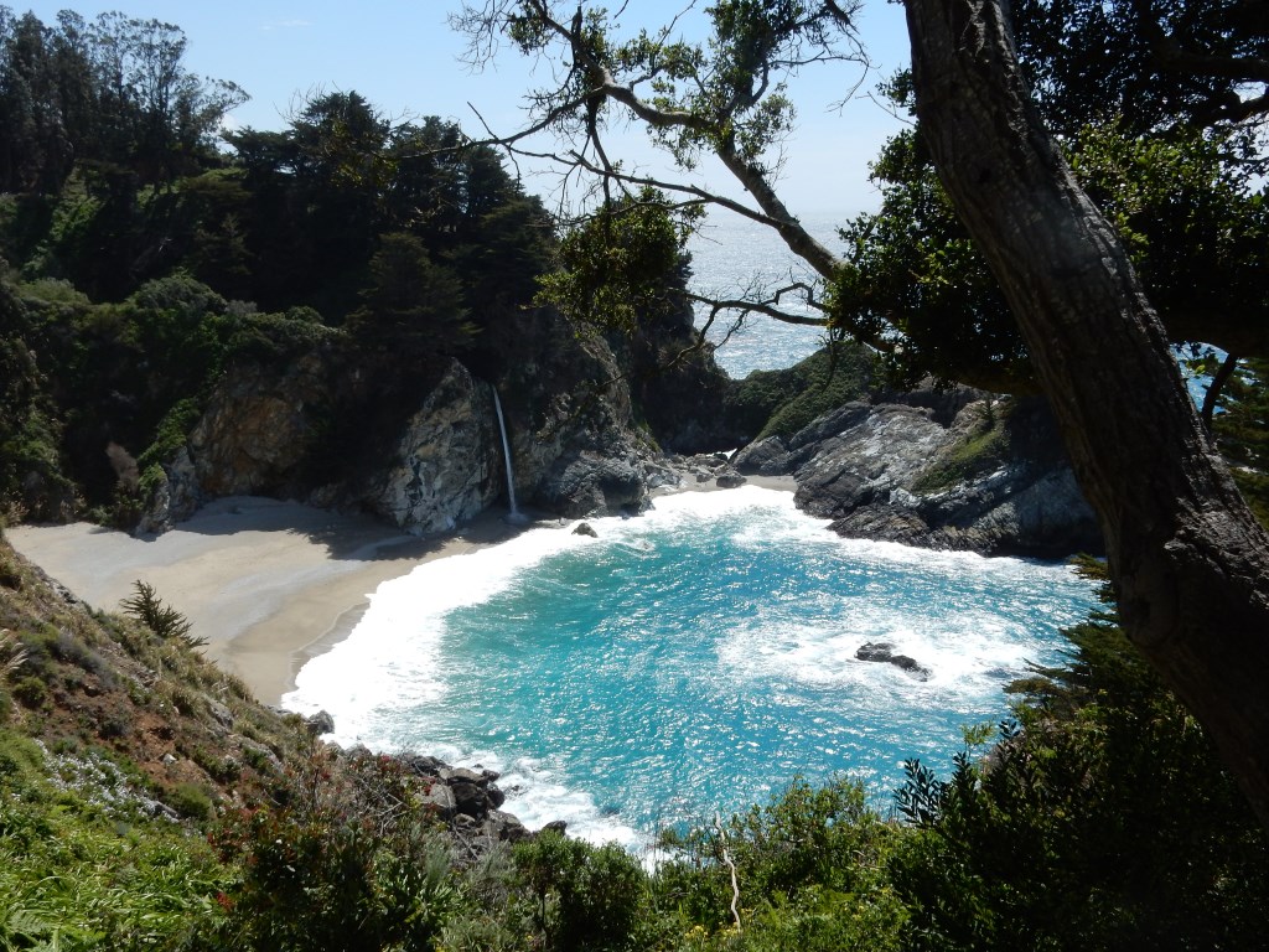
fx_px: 1320
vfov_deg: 39.7
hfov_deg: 51.4
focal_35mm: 36
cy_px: 476
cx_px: 634
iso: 125
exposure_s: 1/1600
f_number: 4
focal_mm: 6.4
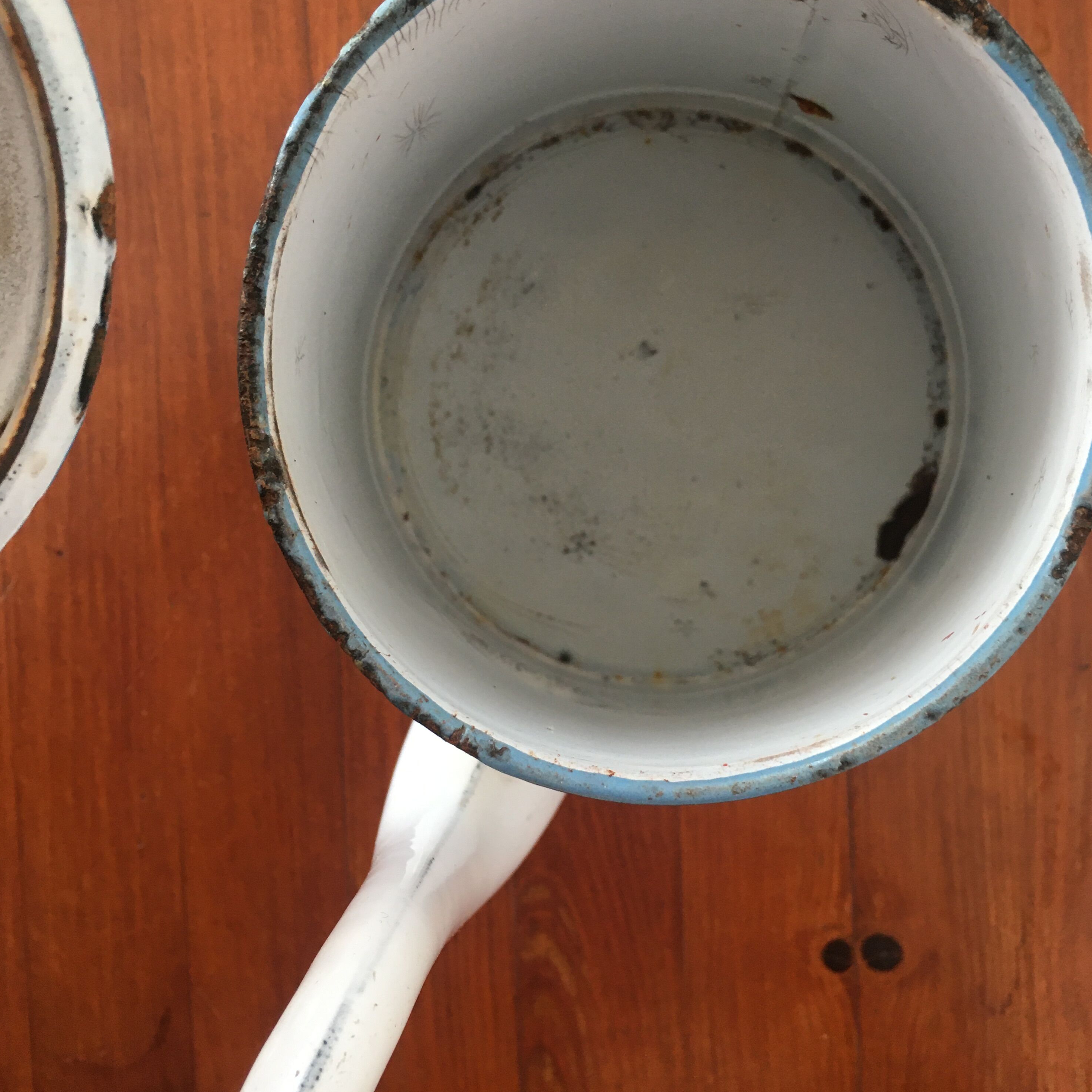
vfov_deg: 47.2
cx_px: 557
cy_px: 511
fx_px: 1249
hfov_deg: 47.2
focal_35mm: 35
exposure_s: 1/33
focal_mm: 4.15
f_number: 2.2
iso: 50
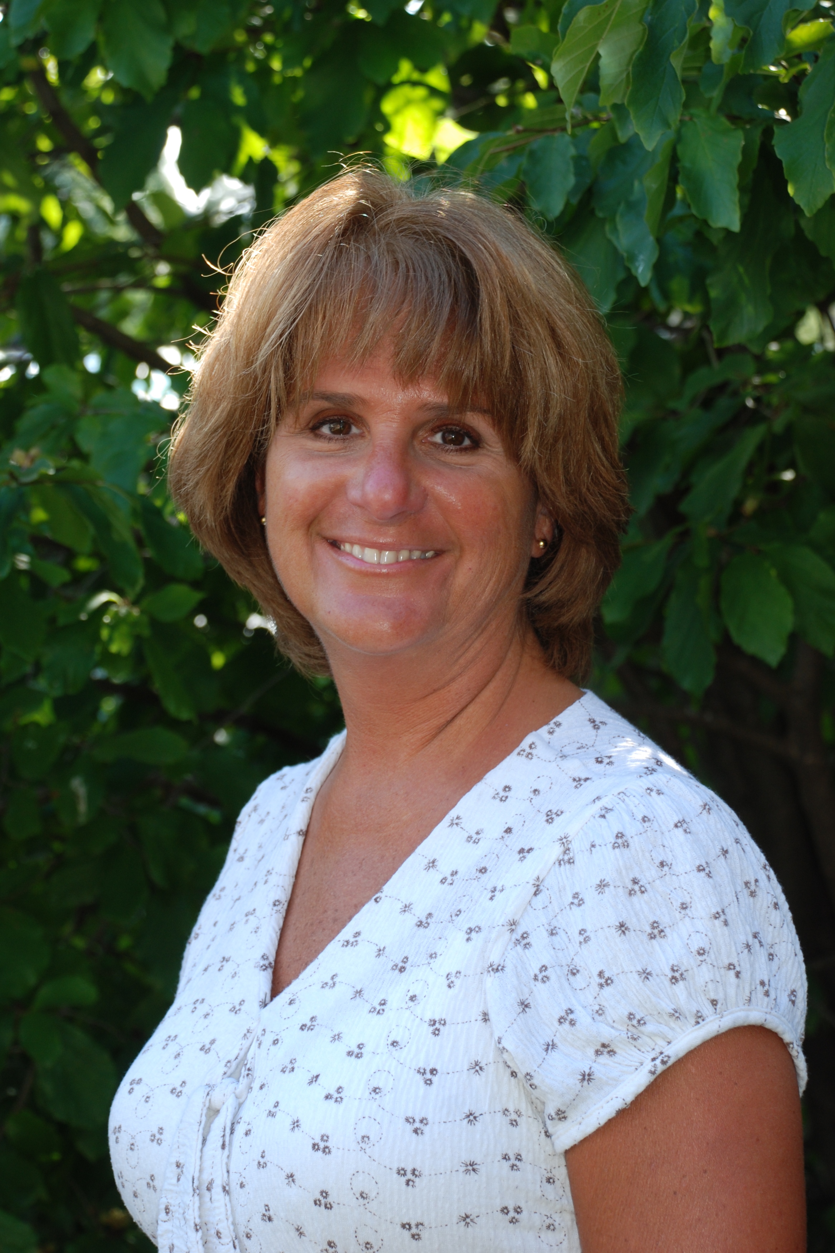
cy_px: 626
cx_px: 418
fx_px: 3027
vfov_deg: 23.4
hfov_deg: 15.7
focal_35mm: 87
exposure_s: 1/60
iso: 200
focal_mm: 58
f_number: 5.3
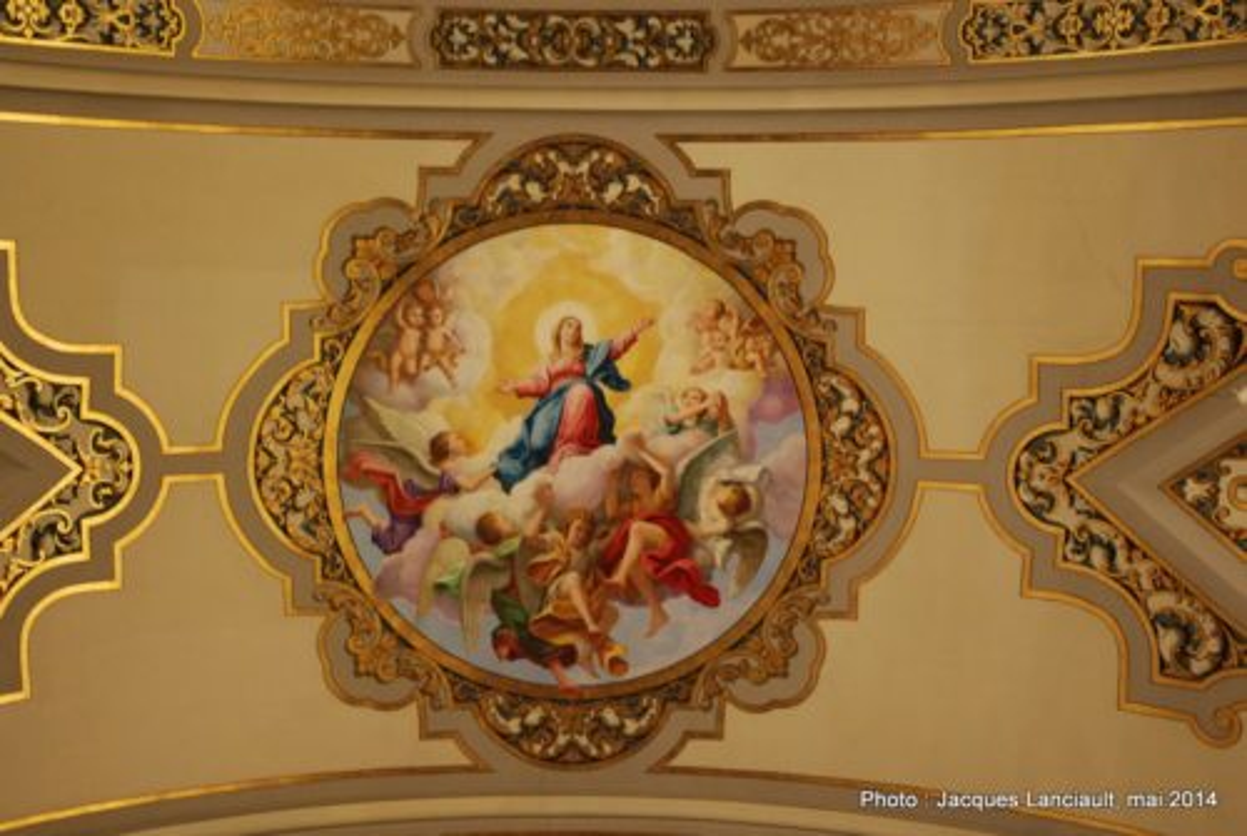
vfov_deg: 29.0
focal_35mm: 46
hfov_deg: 42.3
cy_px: 418
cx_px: 624
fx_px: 1613
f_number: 4
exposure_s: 1/15
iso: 1000
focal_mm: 31
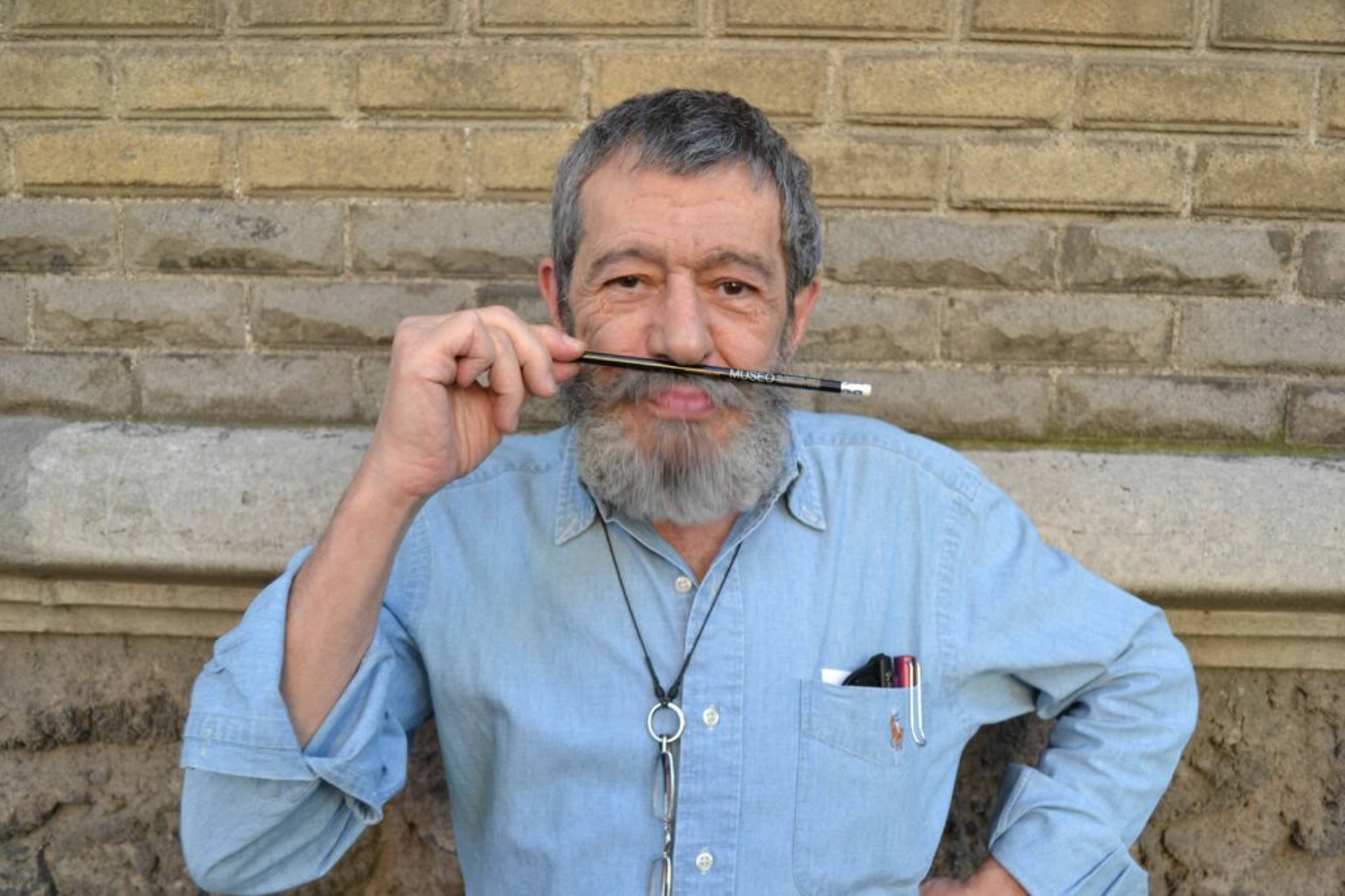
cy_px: 448
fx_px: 1233
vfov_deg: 40.0
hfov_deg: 57.2
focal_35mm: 33
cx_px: 672
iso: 280
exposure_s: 1/60
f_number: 5.6
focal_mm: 22
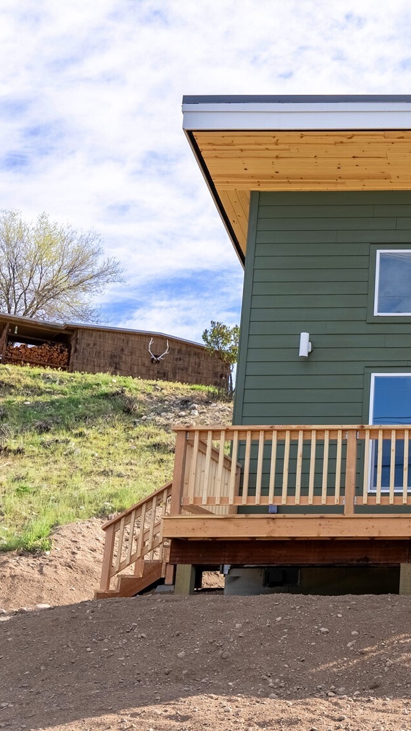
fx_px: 1007
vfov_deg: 39.9
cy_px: 365
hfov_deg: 20.9
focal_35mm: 52
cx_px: 543
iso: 100
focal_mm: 33
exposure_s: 1/6400
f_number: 5.6
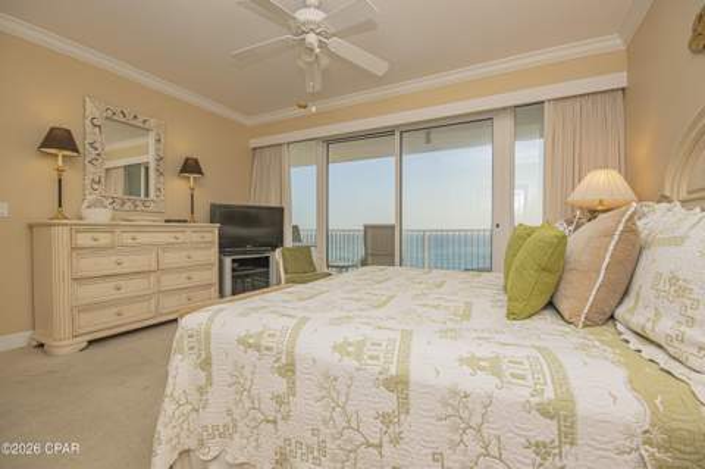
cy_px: 234
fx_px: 293
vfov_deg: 77.2
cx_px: 352
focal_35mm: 15
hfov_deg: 100.4
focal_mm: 10
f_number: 11
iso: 400
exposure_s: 1/60
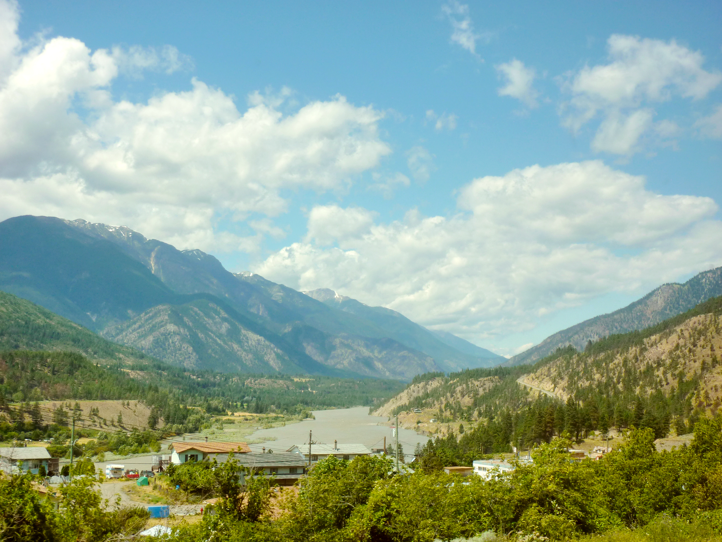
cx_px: 361
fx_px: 939
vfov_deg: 32.2
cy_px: 271
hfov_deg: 42.1
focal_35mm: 45
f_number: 5
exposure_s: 1/500
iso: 125
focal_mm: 7.3
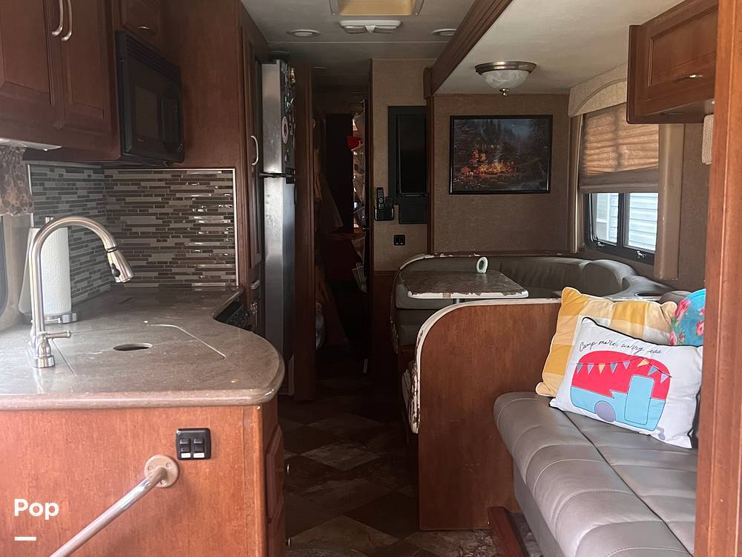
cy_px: 278
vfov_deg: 53.1
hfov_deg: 67.3
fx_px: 557
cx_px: 371
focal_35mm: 26
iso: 500
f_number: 1.5
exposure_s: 1/60
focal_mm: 5.7
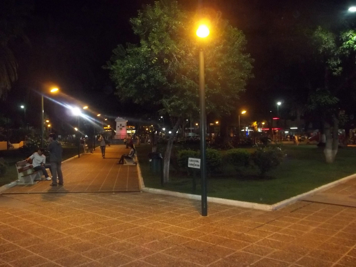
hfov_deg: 55.4
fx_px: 339
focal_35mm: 33
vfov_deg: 42.9
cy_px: 134
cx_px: 178
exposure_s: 1/30
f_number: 3.3
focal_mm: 5.9
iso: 400
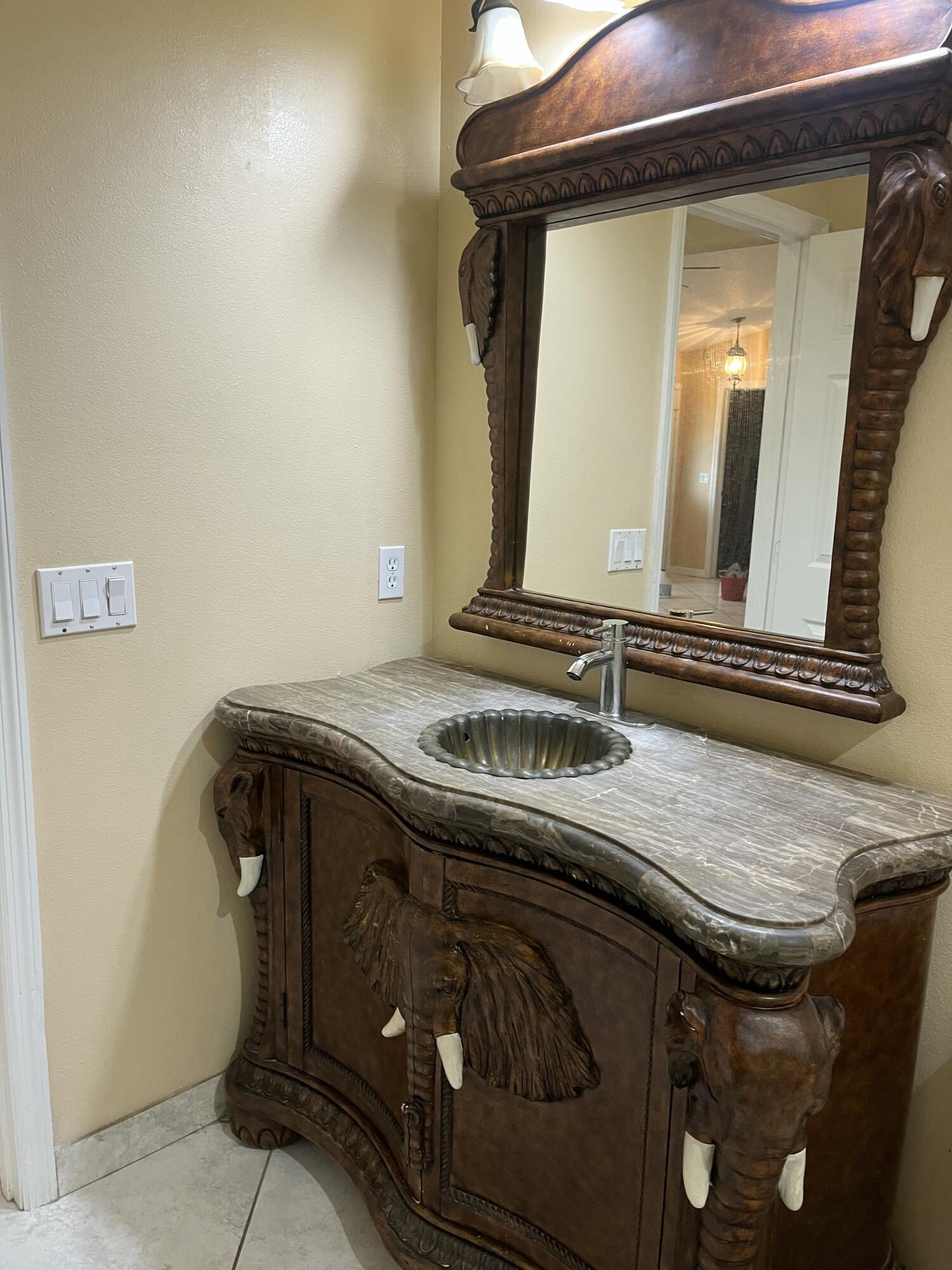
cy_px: 635
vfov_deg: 67.3
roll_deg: -1.2
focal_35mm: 26
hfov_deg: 53.1
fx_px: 953
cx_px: 476
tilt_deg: -12.1
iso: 160
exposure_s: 1/60
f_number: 1.6
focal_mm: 5.1
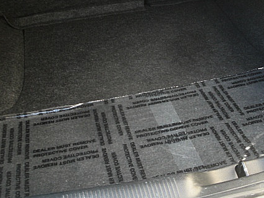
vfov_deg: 27.0
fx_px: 412
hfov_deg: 35.5
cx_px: 154
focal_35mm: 54
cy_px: 82
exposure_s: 1/60
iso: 200
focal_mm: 6.3
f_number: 2.8
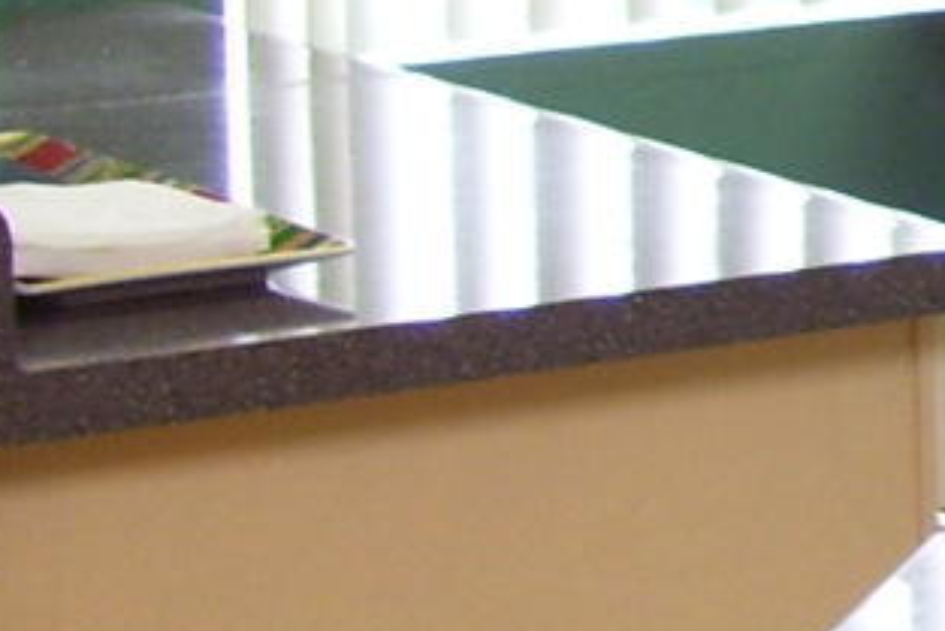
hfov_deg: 9.1
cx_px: 2430
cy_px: -163
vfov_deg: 6.9
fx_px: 5200
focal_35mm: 198
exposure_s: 1/30
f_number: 2.7
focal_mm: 6
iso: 125
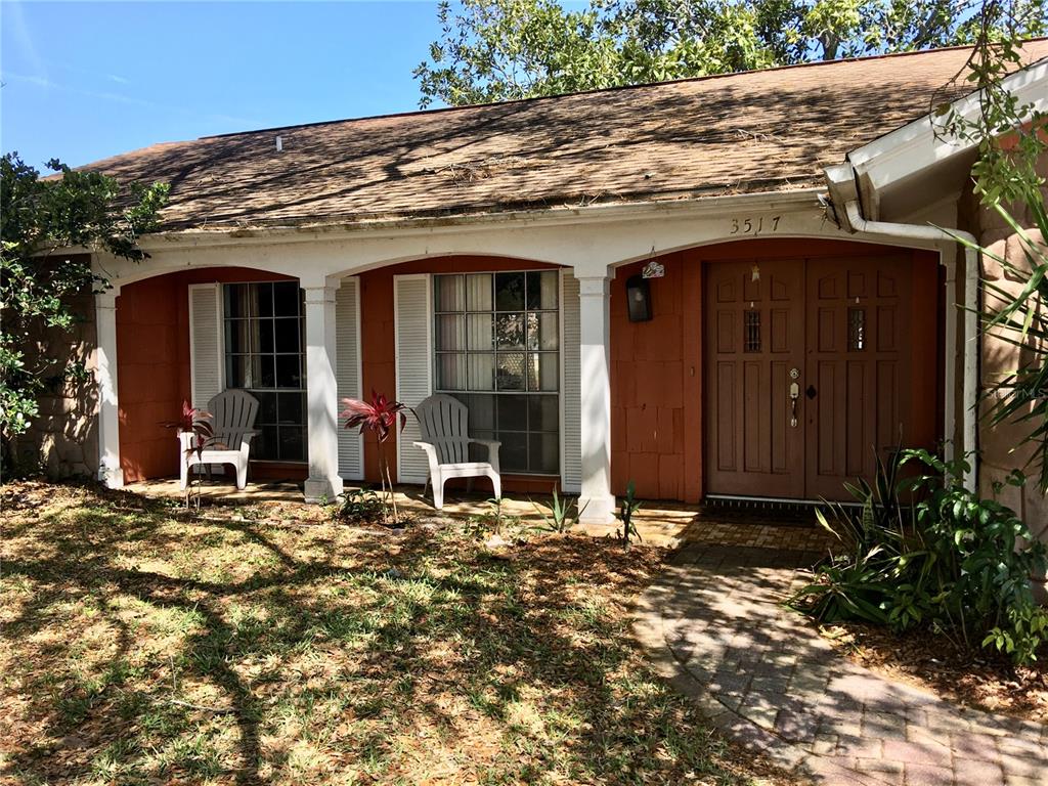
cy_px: 393
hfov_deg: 61.7
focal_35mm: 29
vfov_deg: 48.2
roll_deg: +0.4
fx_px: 878
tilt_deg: -1.0
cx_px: 524
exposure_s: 1/455
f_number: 2.2
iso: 25
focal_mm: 4.15
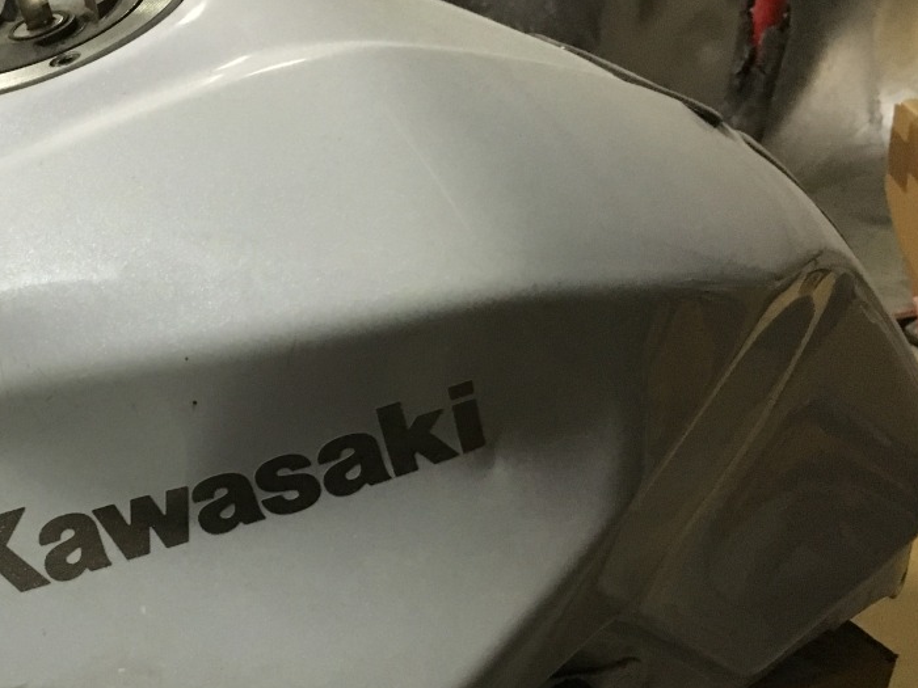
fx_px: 1406
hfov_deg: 34.8
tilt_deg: -28.7
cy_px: 448
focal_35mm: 53
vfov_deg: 27.4
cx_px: 157
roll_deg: -1.2
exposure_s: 1/15
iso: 250
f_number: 2.2
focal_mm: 4.15
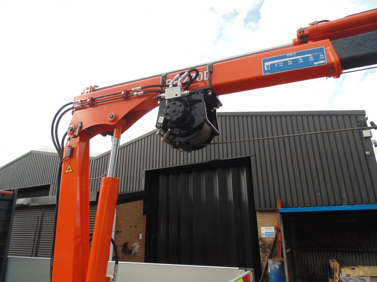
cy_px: 141
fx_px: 240
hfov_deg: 76.4
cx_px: 188
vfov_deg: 61.1
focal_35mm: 22
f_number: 3.1
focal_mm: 4
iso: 80
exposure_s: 1/320
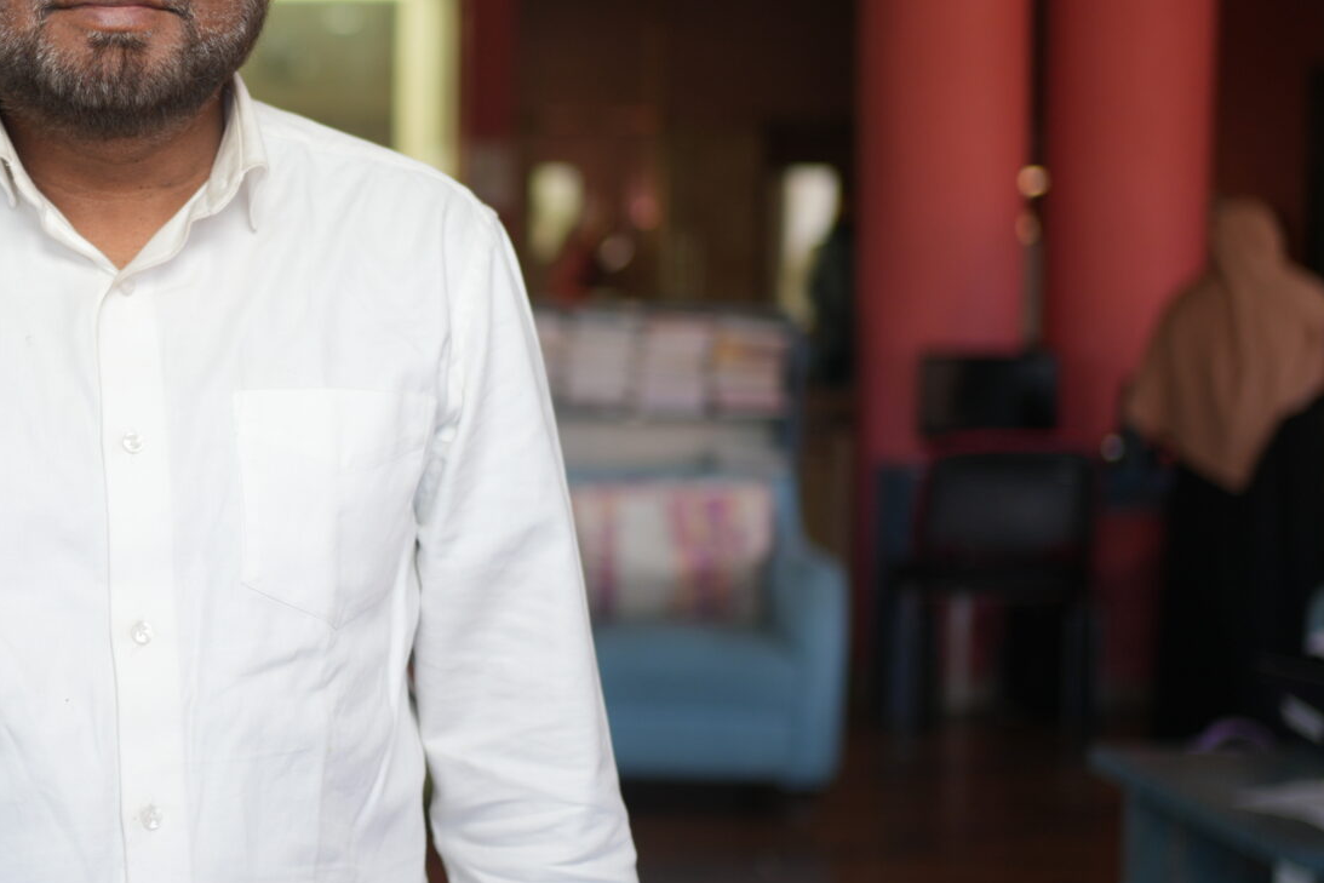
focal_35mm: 82
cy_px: 412
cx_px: 151
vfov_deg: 16.7
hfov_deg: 24.1
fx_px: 3016
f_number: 1.8
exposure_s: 1/250
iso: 160
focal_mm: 35
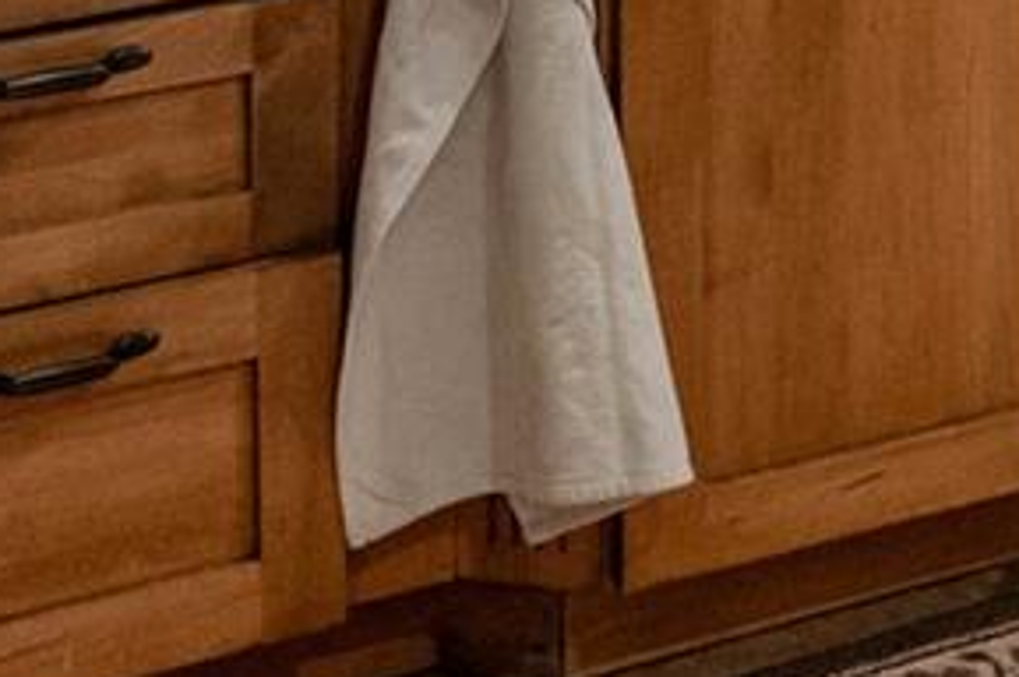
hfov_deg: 14.3
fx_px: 3760
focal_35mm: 133
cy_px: -844
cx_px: 1558
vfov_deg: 9.4
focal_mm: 24
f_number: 5
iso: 1600
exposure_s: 1/30
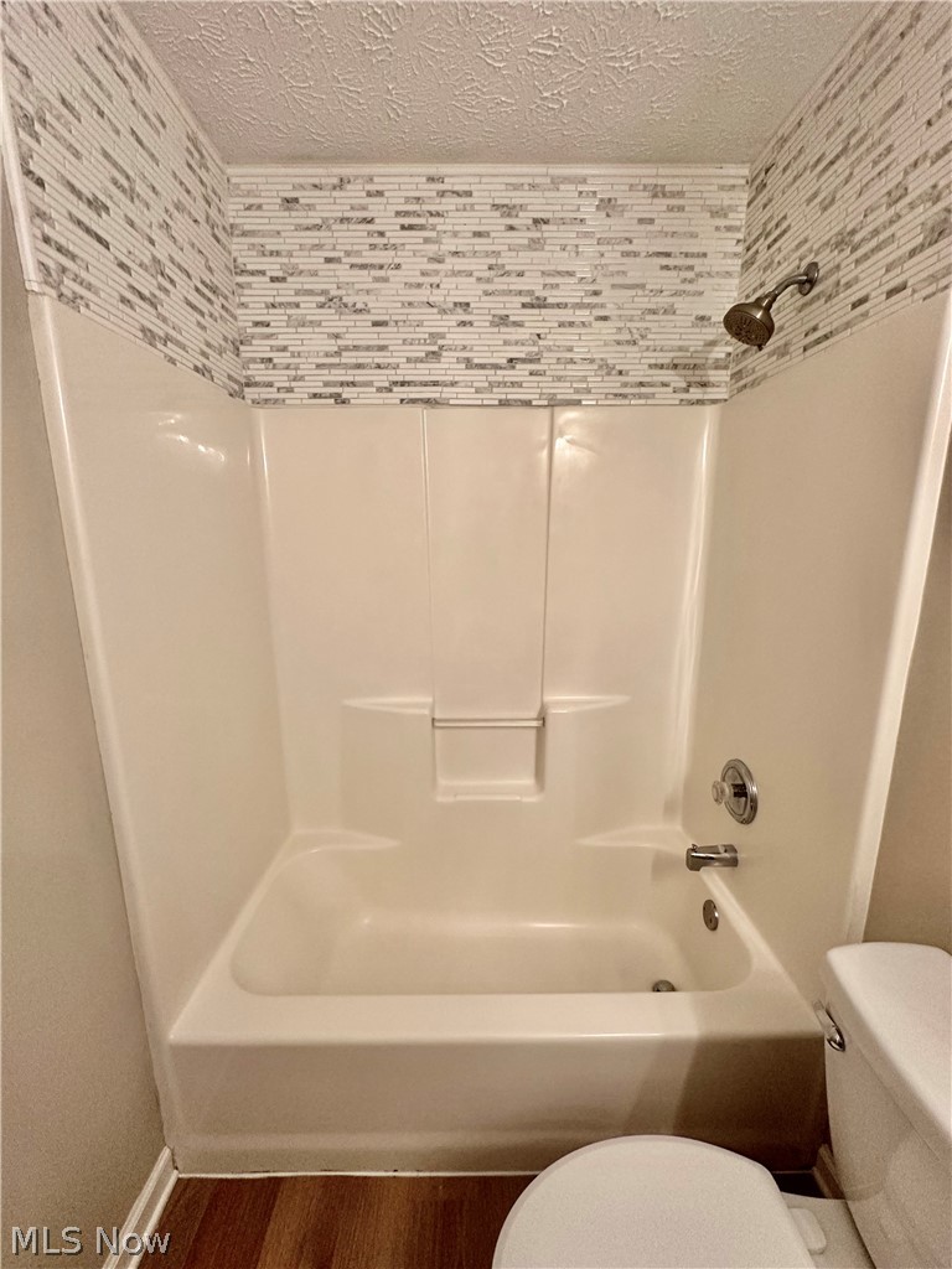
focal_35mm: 14
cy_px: 634
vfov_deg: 102.1
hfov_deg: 85.7
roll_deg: -0.1
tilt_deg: -10.3
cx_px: 476
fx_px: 513
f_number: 2.2
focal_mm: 2.22
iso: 250
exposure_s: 1/120
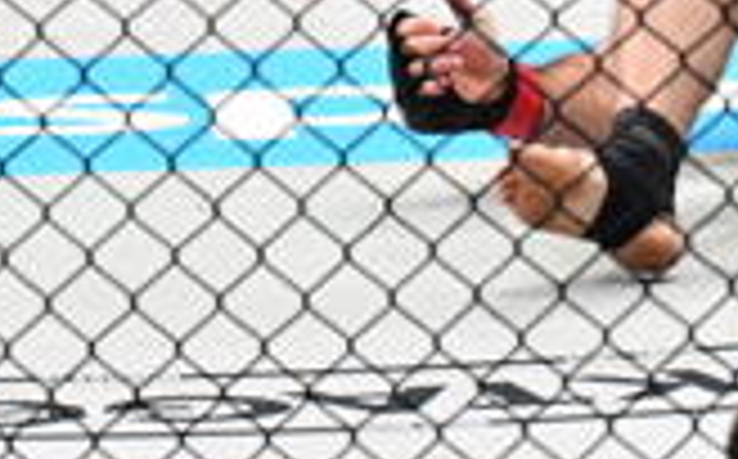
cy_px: -54
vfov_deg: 1.6
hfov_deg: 2.6
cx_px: 837
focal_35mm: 802
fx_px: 16108
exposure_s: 1/640
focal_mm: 125
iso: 3200
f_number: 4.5
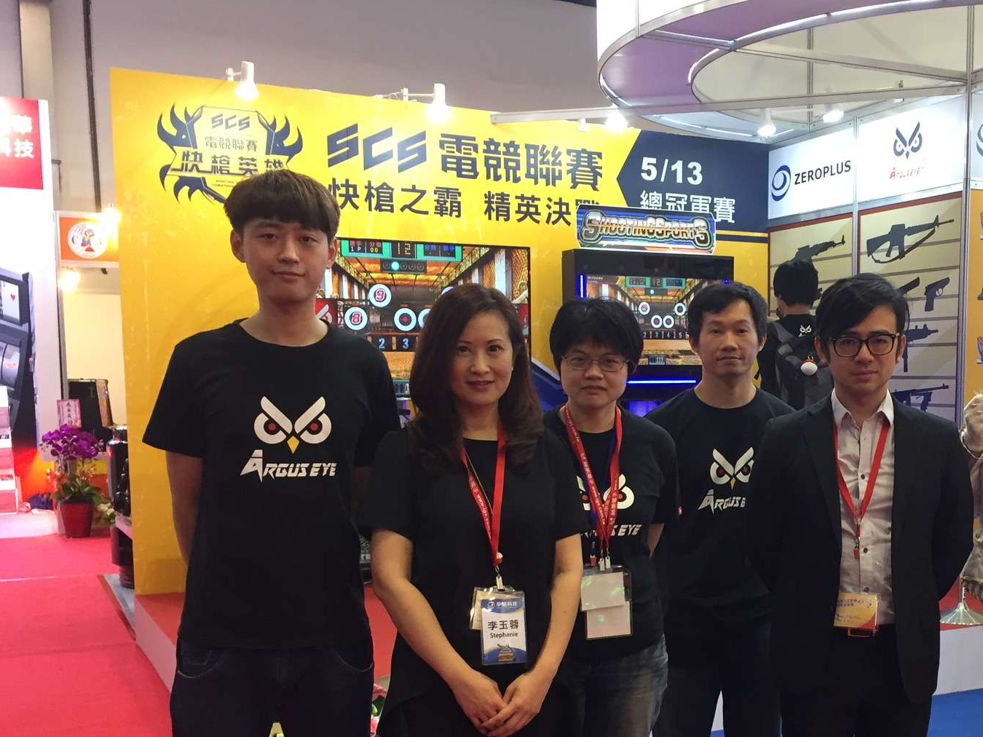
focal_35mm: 44
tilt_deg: -5.8
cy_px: 535
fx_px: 1249
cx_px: 713
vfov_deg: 32.4
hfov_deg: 41.9
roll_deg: -1.9
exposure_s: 1/30
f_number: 2.2
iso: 100
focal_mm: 4.15
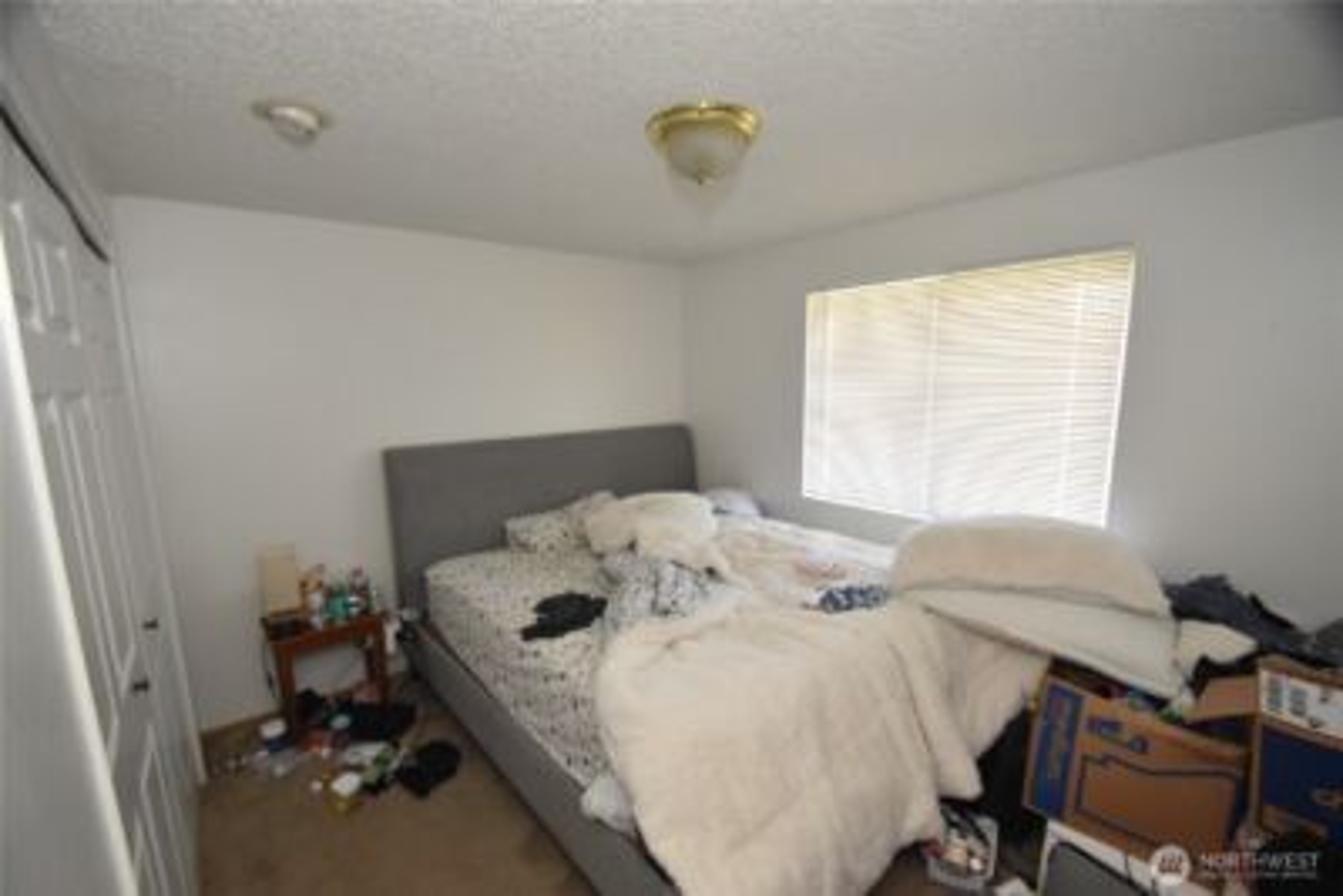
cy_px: 448
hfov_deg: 100.4
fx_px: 560
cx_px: 672
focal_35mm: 15
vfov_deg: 77.4
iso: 1600
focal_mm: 10
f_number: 4
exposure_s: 1/80
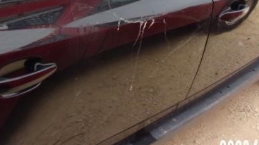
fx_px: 391
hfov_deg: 36.4
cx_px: 98
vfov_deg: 20.1
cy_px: -16
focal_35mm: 57
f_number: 3.3
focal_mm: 4.3
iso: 80
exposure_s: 1/150
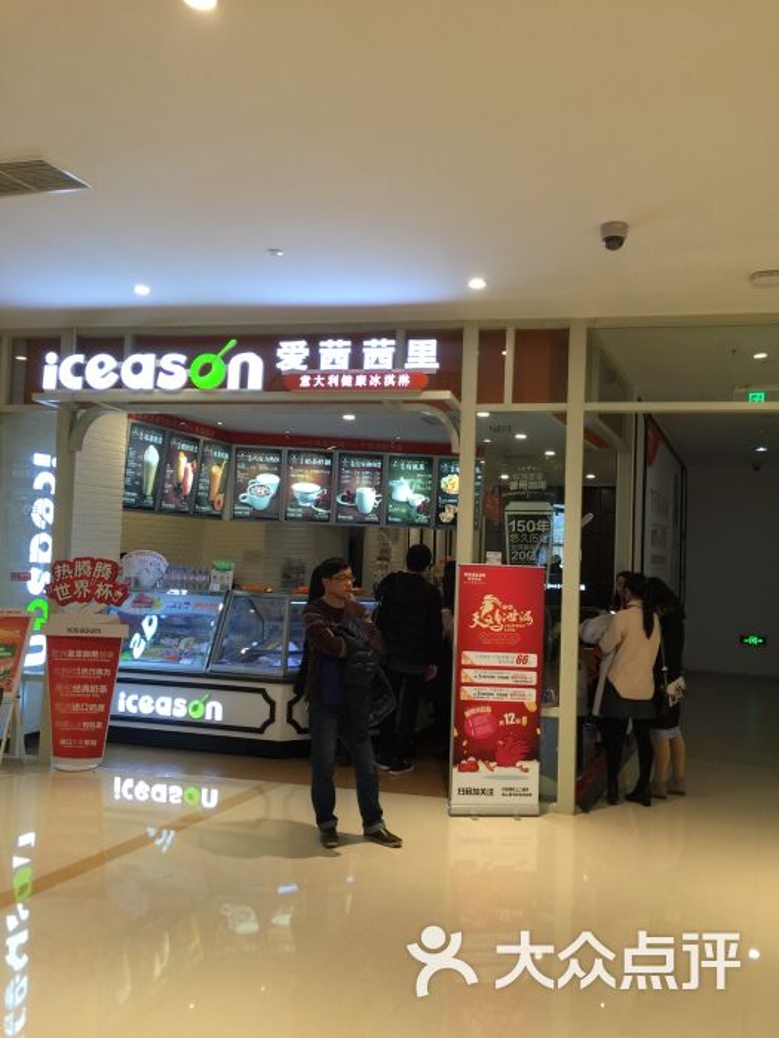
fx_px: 870
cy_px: 519
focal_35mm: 29
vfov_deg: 61.7
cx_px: 390
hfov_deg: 48.2
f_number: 2.2
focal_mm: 4.15
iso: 40
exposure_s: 1/33
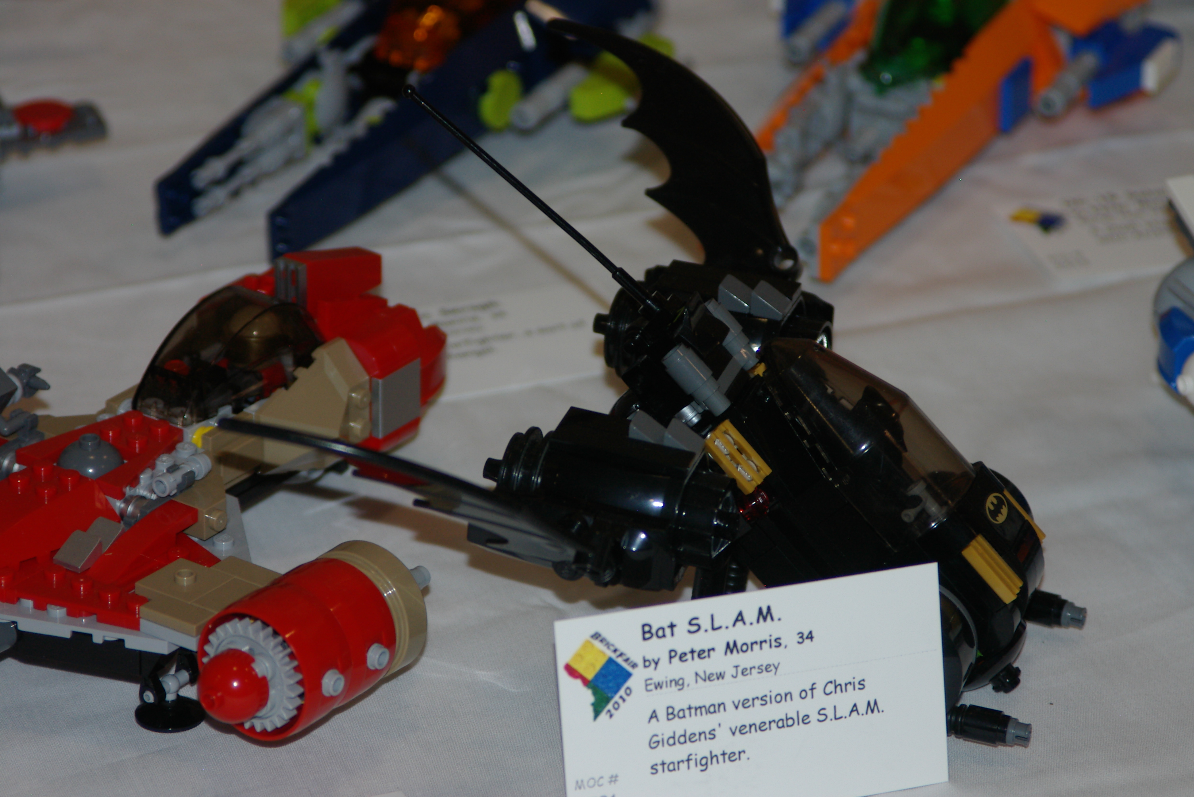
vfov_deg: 8.5
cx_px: 597
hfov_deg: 12.7
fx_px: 5375
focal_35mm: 162
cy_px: 398
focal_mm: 108
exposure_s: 1/125
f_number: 5.6
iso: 400
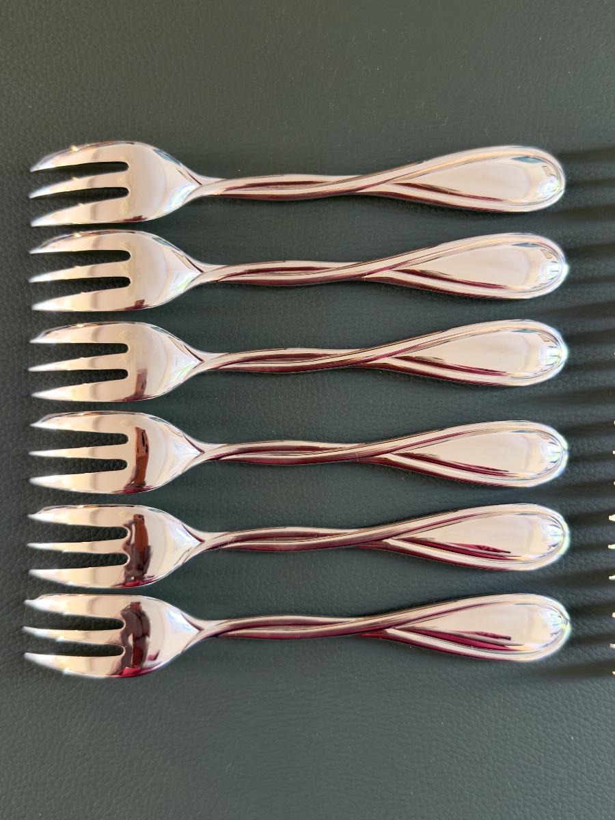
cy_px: 410
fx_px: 829
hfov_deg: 40.7
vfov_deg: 52.6
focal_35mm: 35
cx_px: 308
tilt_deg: -87.8
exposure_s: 1/33
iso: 320
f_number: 1.78
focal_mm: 6.76
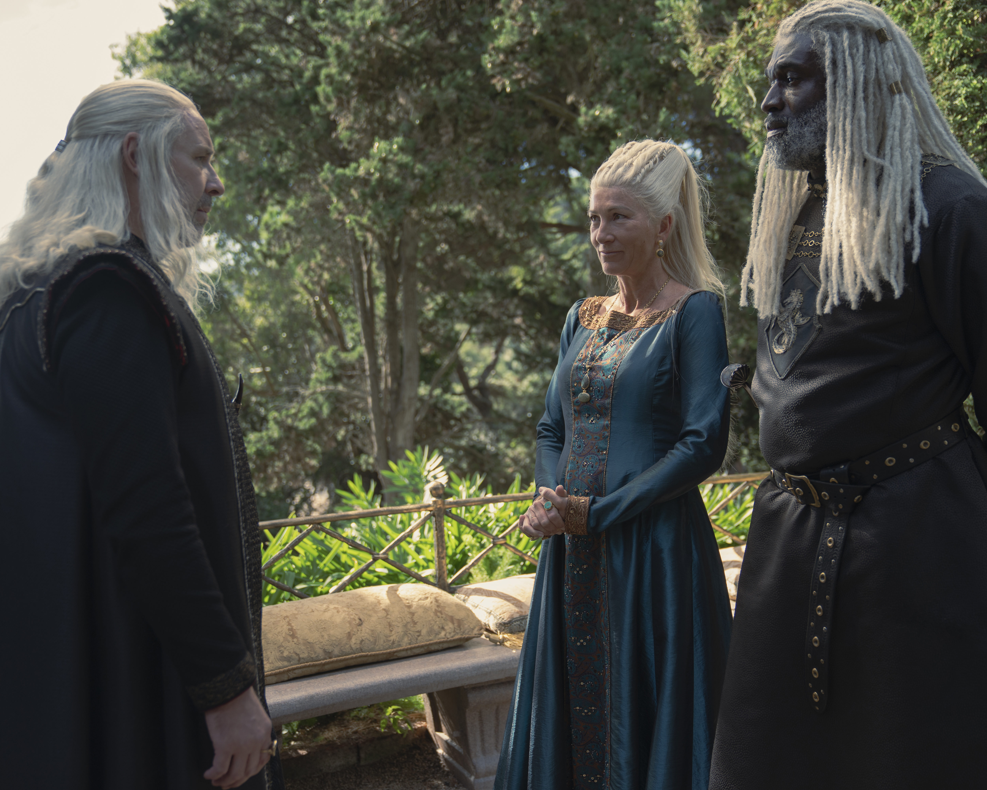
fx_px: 1022
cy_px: 394
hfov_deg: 51.5
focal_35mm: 35
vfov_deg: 42.2
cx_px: 506
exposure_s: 1/250
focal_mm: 31
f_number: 2.8
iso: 100
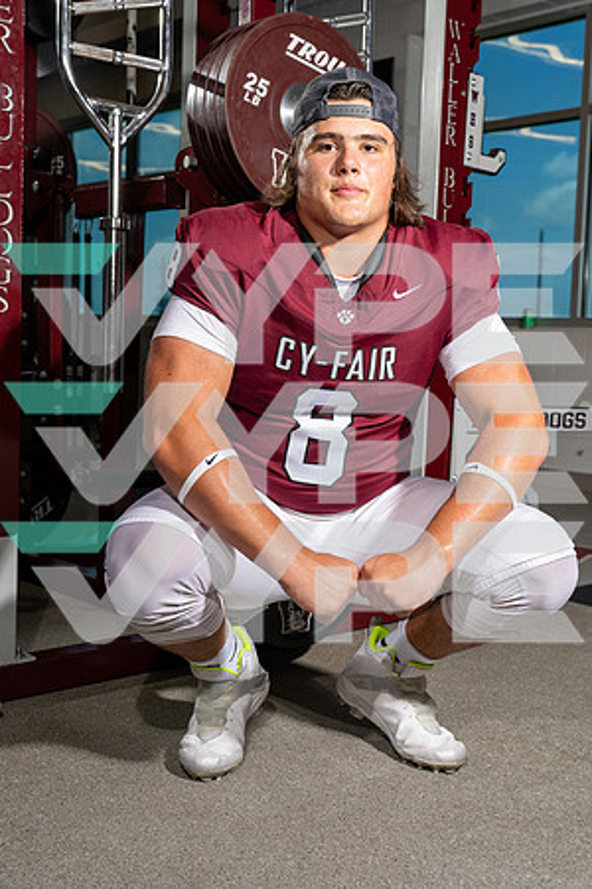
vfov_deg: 44.5
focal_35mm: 44
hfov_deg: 30.5
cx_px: 296
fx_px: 1085
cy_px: 444
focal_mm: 44
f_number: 5.6
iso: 200
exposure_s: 1/250
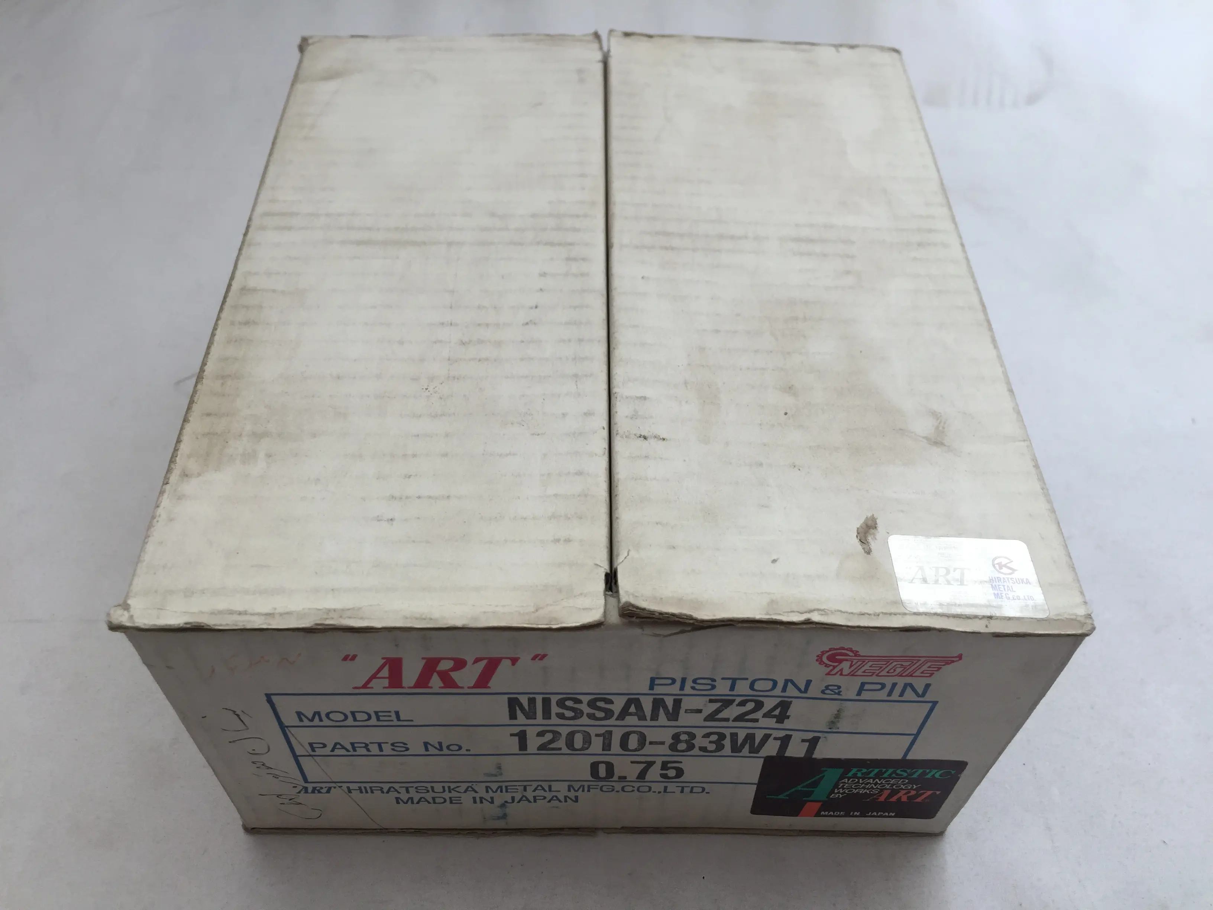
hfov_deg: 61.7
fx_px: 1016
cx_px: 606
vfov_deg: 48.2
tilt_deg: -51.5
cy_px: 455
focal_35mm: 29
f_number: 2.2
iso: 40
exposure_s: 1/100
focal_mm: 4.15
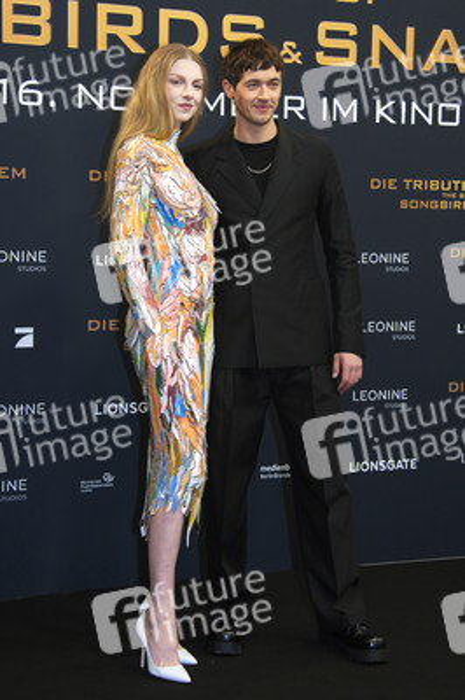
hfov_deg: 20.0
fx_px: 1320
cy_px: 350
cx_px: 232
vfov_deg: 29.7
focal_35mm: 68
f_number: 5.6
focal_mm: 68
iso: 1000
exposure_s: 1/200
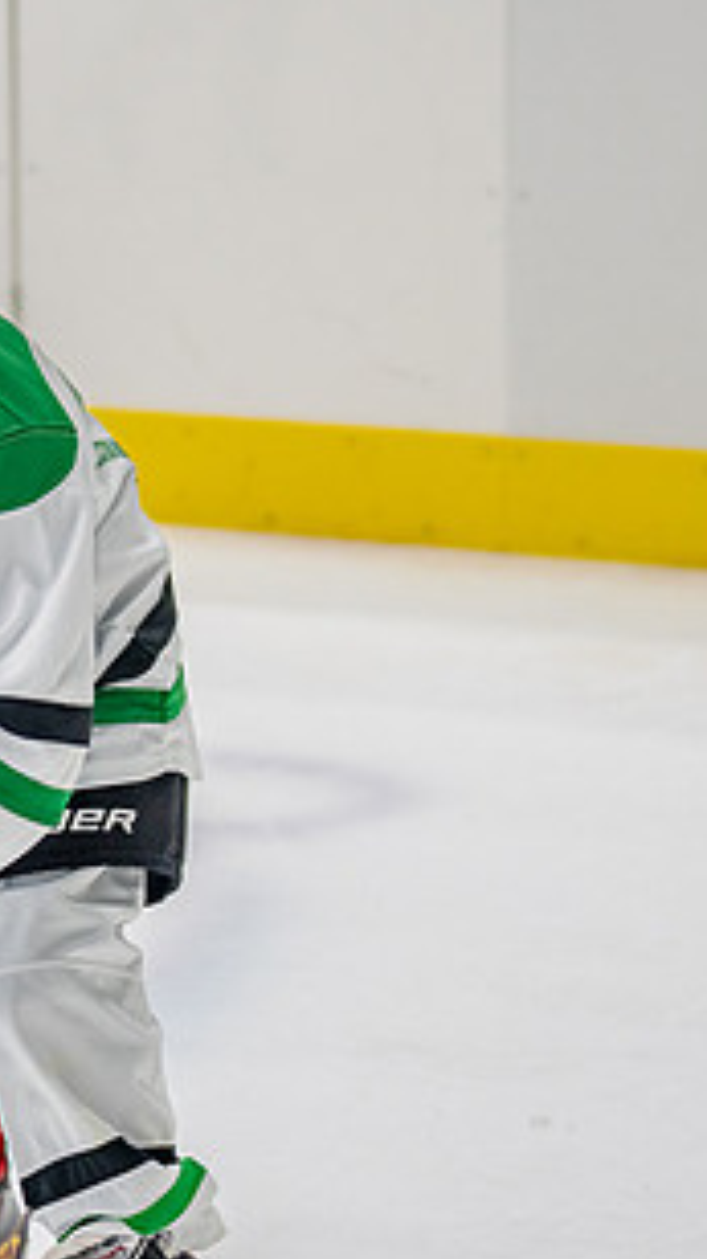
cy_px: 643
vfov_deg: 11.1
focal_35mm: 194
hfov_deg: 6.2
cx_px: -31
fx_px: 6473
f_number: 2.8
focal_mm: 70
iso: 1000
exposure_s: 1/1600
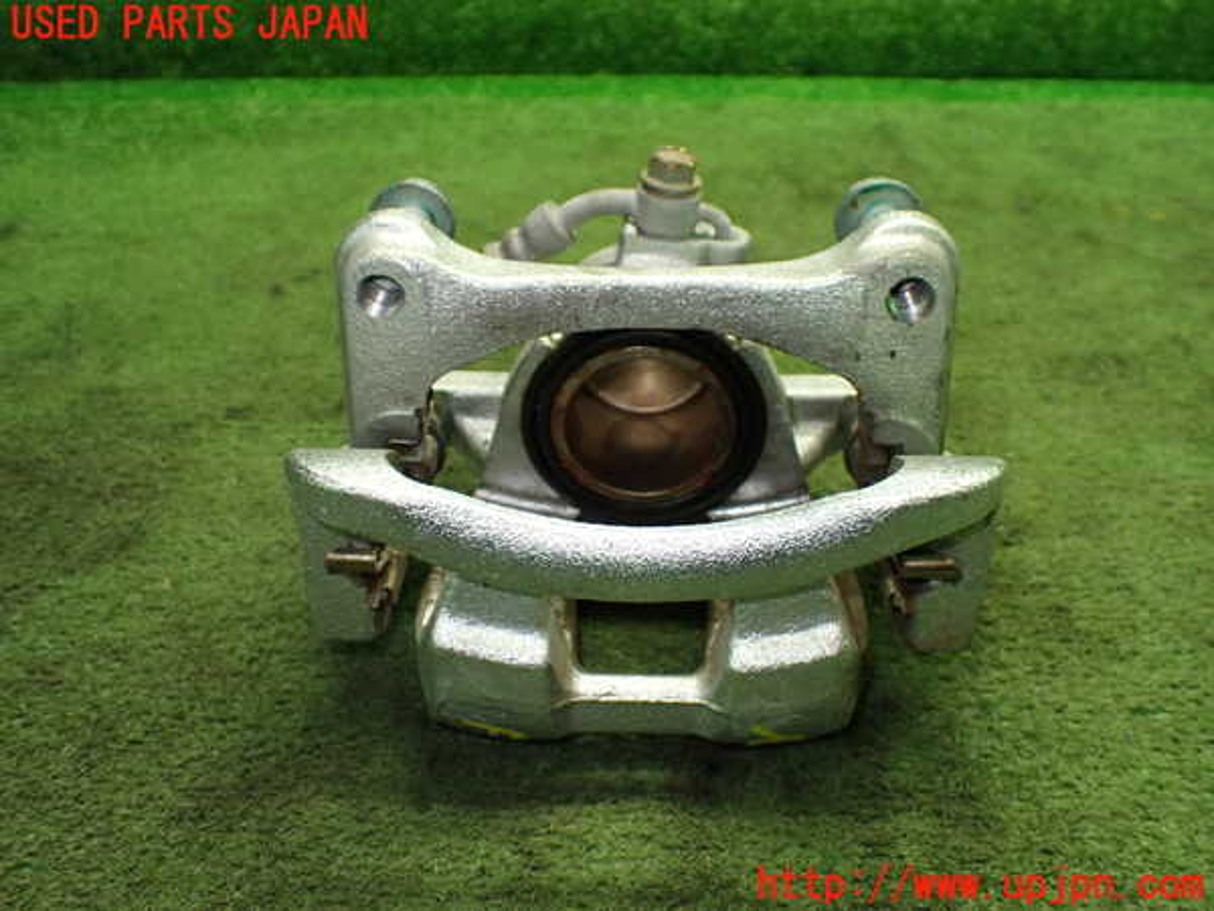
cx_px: 607
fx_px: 1122
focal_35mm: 32
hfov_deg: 56.8
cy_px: 456
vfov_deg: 44.2
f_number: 2.4
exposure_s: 1/125
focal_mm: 5.79
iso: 800
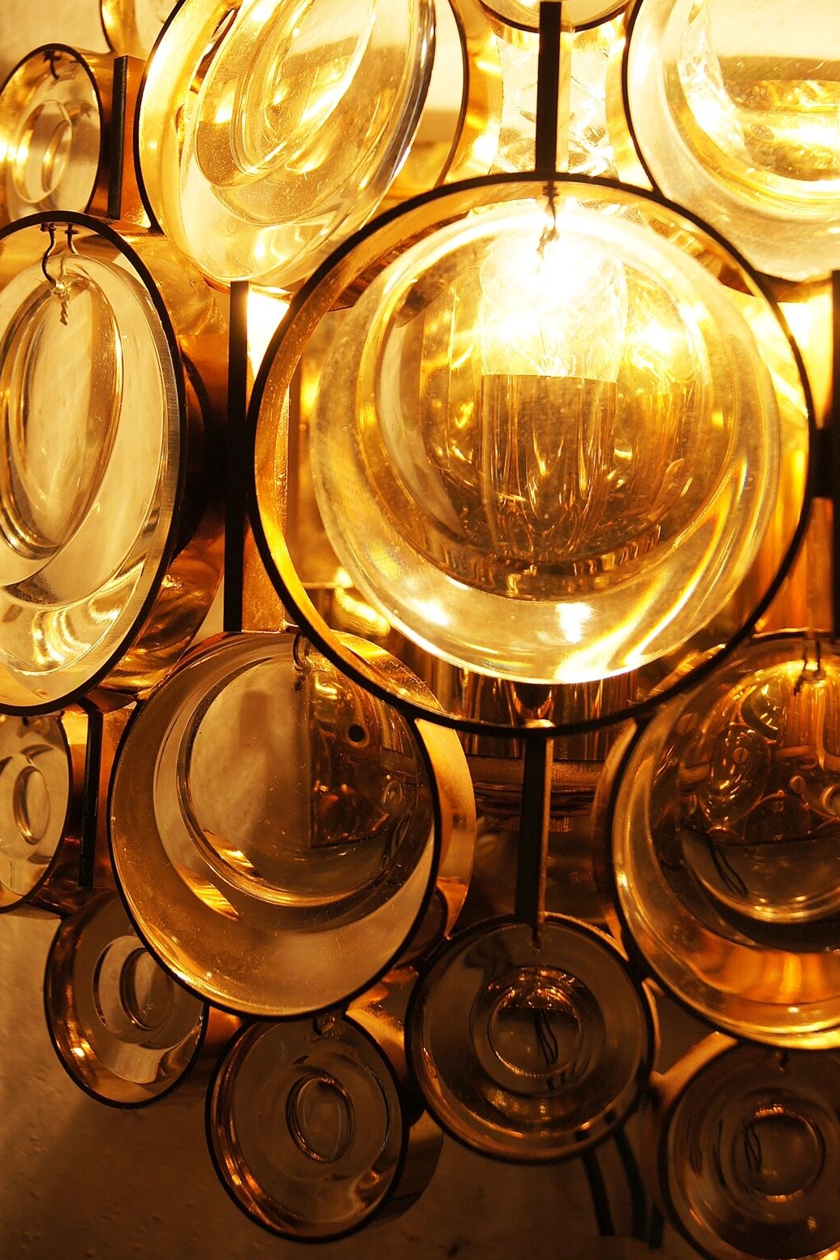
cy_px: 589
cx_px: 325
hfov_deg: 20.1
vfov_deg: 29.8
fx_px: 2367
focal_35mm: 68
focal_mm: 35
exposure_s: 1/400
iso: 400
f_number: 5.6
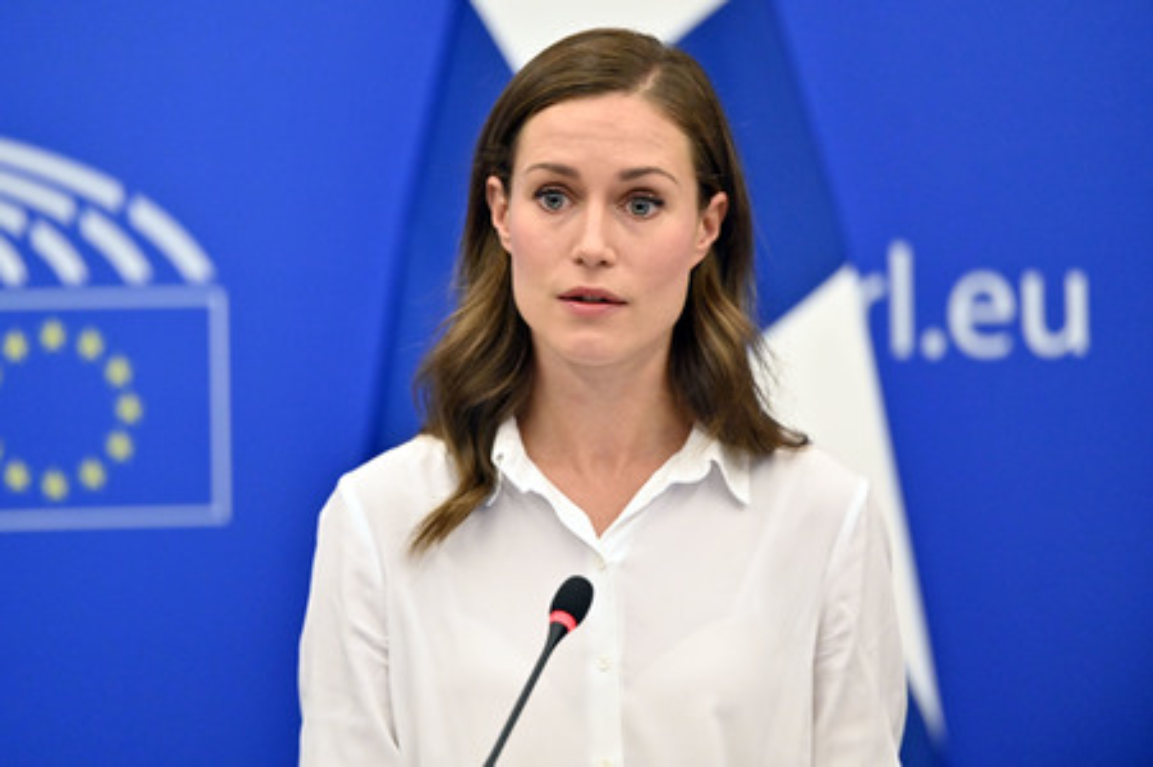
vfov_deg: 6.9
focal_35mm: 200
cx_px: 576
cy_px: 384
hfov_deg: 10.3
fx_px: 6401
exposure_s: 1/800
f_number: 2.8
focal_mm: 200
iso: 5000
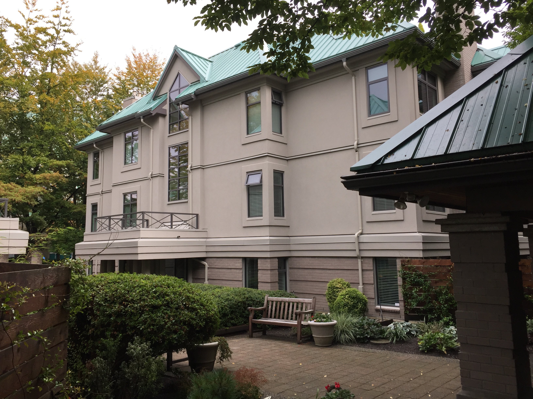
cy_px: 200
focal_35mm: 29
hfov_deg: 61.7
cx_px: 266
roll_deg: +1.2
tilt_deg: +5.1
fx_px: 447
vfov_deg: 48.2
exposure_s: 1/494
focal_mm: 4.15
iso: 32
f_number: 2.2
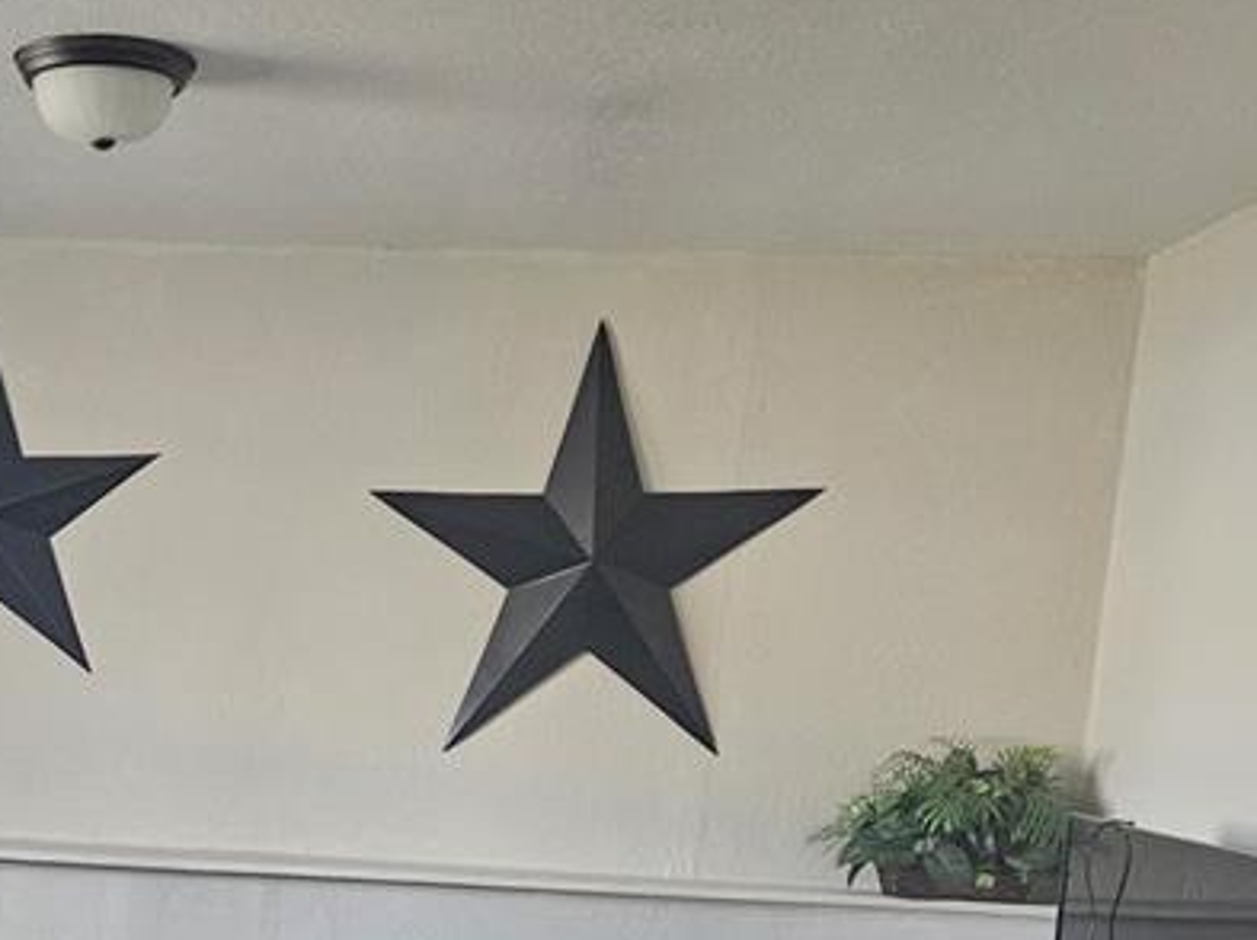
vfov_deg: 22.9
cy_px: 1050
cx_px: 157
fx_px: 2177
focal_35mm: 60
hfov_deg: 30.9
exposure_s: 1/120
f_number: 1.8
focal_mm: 5.4
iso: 640
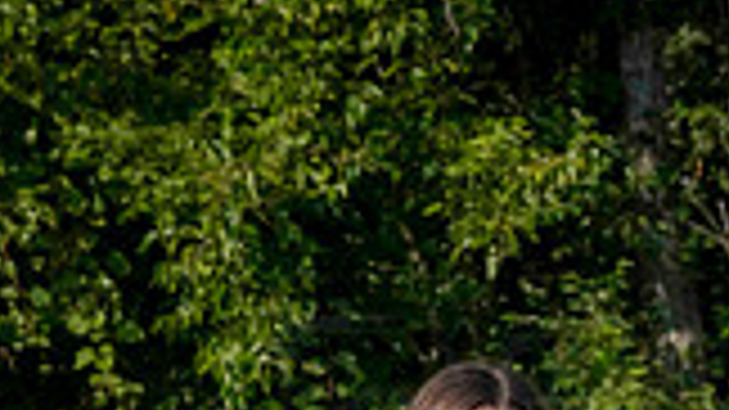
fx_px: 6744
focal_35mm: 349
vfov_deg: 3.4
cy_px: 915
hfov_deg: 6.2
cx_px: 396
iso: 400
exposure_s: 1/320
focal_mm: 120
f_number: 14
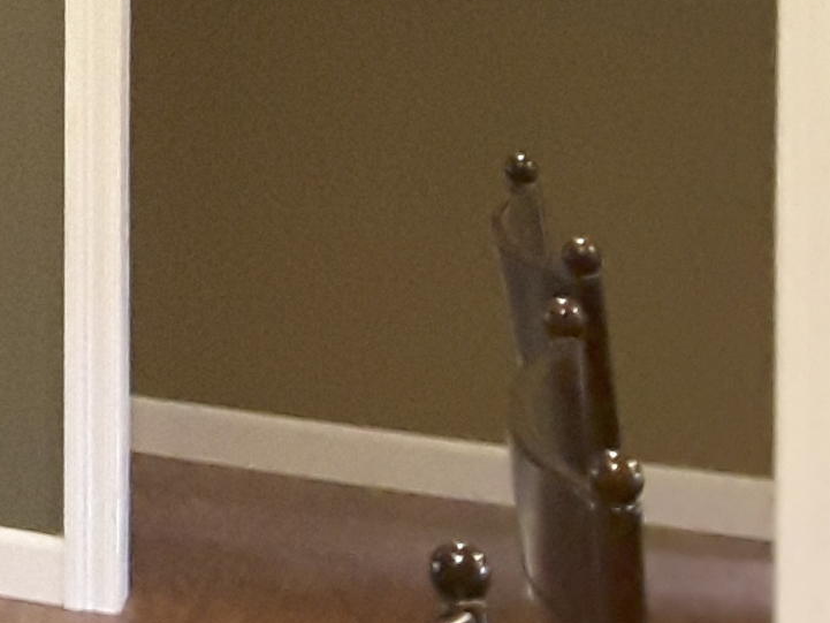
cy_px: -435
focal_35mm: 129
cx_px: -861
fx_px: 3094
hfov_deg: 13.1
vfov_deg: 10.9
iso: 400
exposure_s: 1/15
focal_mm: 2.9
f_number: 1.9
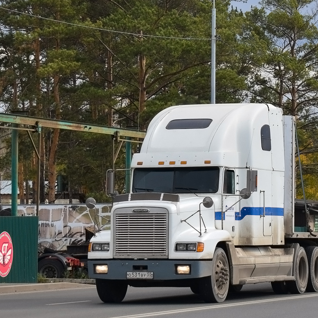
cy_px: 164
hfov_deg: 17.7
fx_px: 1019
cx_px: 222
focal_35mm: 98
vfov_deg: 17.7
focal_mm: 48
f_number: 5.6
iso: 400
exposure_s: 1/800
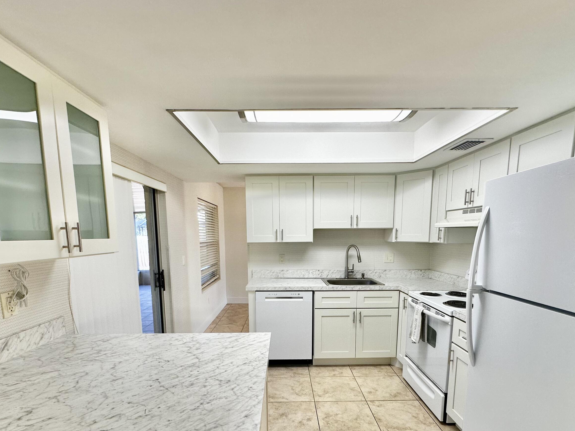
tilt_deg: -7.6
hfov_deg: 87.8
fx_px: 299
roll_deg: +0.4
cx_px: 288
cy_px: 276
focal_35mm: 18
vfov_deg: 70.1
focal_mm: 2.22
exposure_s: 1/120
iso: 100
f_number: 2.2
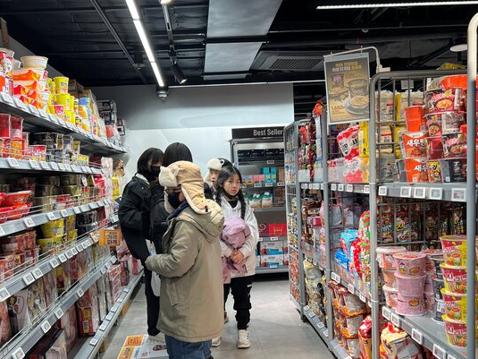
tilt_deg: -6.6
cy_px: 233
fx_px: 483
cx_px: 239
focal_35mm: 35
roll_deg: +2.7
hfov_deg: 52.6
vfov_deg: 40.3
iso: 80
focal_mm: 5.7
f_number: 1.5
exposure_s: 1/120
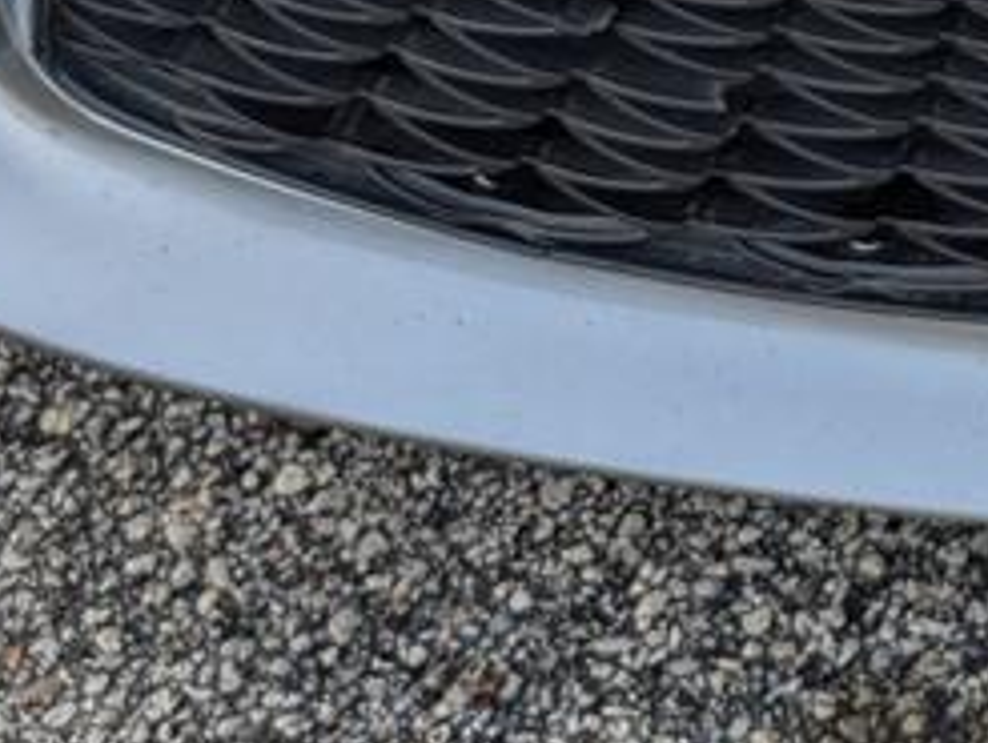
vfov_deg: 13.4
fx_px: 2857
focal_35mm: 100
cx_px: 1679
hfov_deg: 16.8
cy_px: -568
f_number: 1.68
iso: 18
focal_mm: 6.9
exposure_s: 1/284
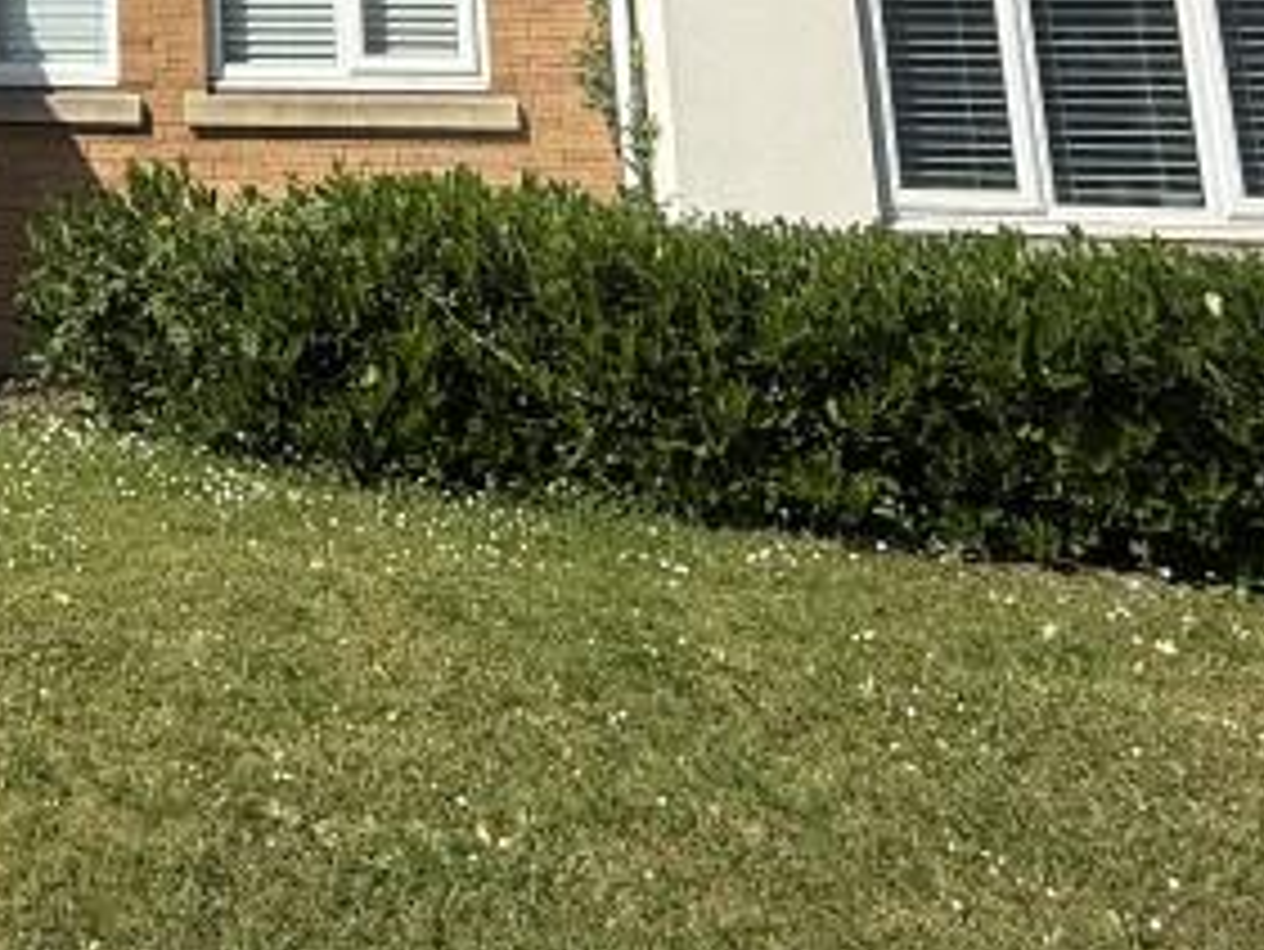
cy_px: -437
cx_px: -63
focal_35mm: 51
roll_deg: -0.4
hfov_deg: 33.5
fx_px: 1863
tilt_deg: +14.0
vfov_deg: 23.5
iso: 50
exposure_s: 1/2717
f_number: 2.2
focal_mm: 2.22
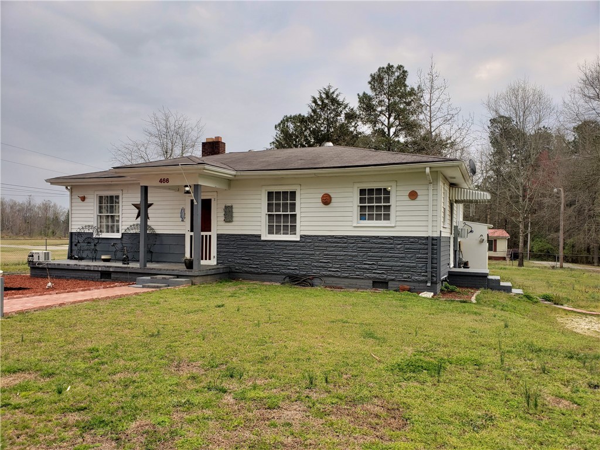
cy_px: 225
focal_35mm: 26
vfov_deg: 53.1
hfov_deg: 67.3
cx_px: 300
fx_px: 451
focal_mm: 4.3
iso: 50
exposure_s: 1/210
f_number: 2.4
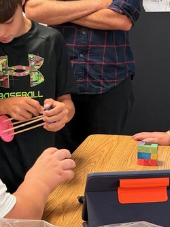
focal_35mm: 115
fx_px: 754
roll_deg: -0.2
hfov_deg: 12.9
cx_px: 97
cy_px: 47
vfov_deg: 17.0
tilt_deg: -7.5
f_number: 1.78
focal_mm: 6.76
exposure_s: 1/60
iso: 250
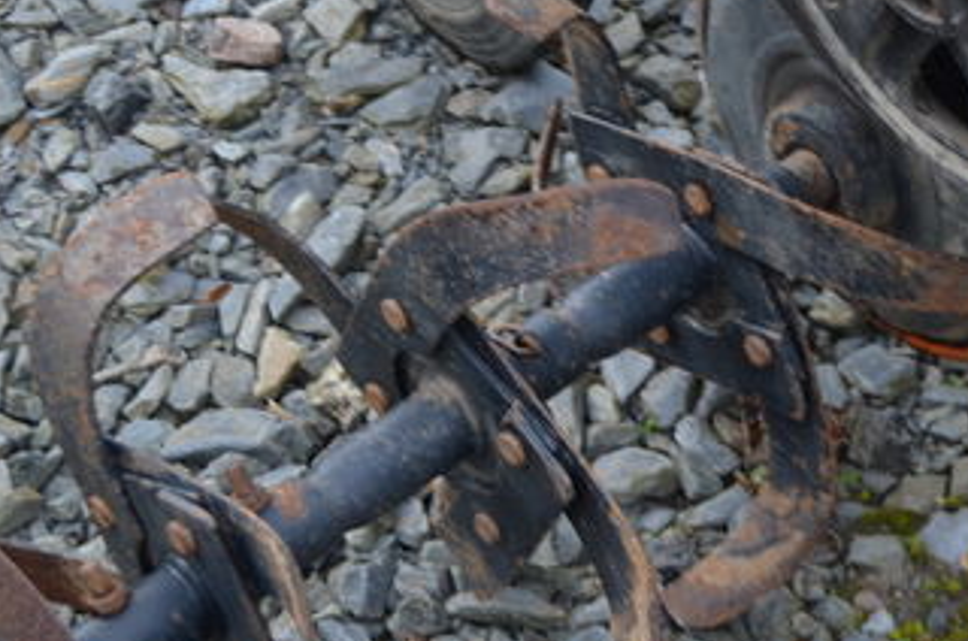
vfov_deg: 10.9
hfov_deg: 16.1
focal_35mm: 122
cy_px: -200
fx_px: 3274
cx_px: 1213
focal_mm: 26
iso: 100
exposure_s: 1/60
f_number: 5.6
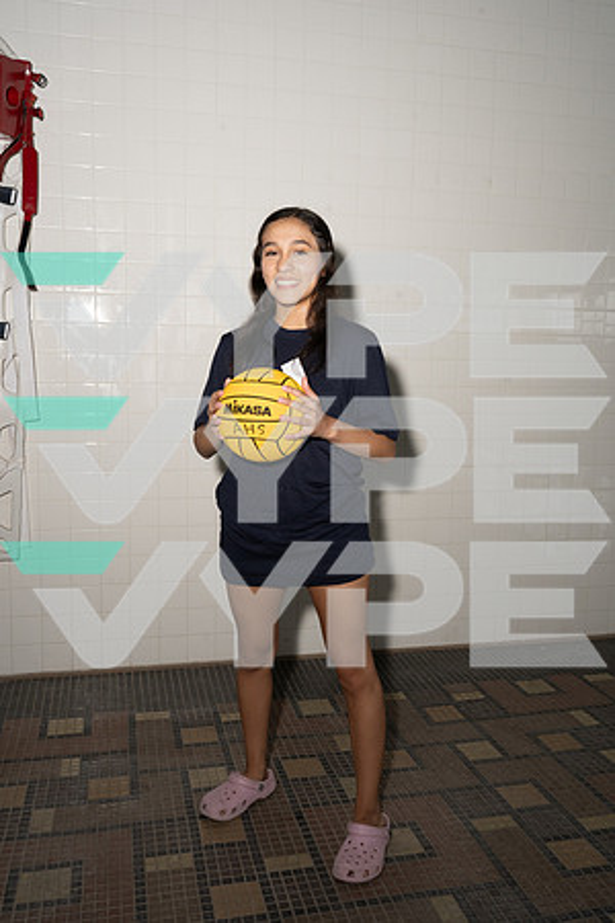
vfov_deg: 58.7
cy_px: 462
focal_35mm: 32
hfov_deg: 41.1
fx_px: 820
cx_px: 308
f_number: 11
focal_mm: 32
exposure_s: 1/250
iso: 1250
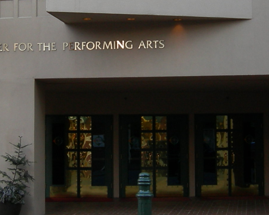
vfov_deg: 15.3
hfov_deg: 19.2
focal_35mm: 100
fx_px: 796
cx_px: 130
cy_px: 39
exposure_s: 1/80.8
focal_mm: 7.5
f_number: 3.8
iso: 64
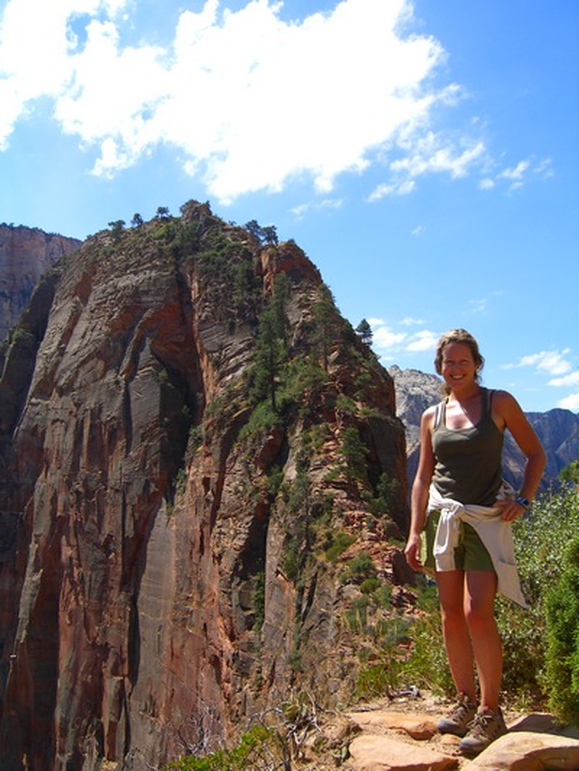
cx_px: 290
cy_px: 386
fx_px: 847
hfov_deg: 37.7
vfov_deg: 49.0
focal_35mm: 38
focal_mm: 7.9
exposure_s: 1/125
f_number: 8
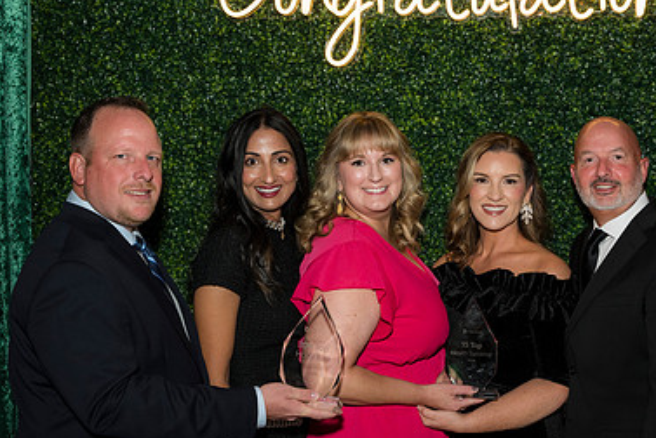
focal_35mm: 60
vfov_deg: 22.7
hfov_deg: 32.8
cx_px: 485
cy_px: 241
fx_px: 1094
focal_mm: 39
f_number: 5
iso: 500
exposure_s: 1/160
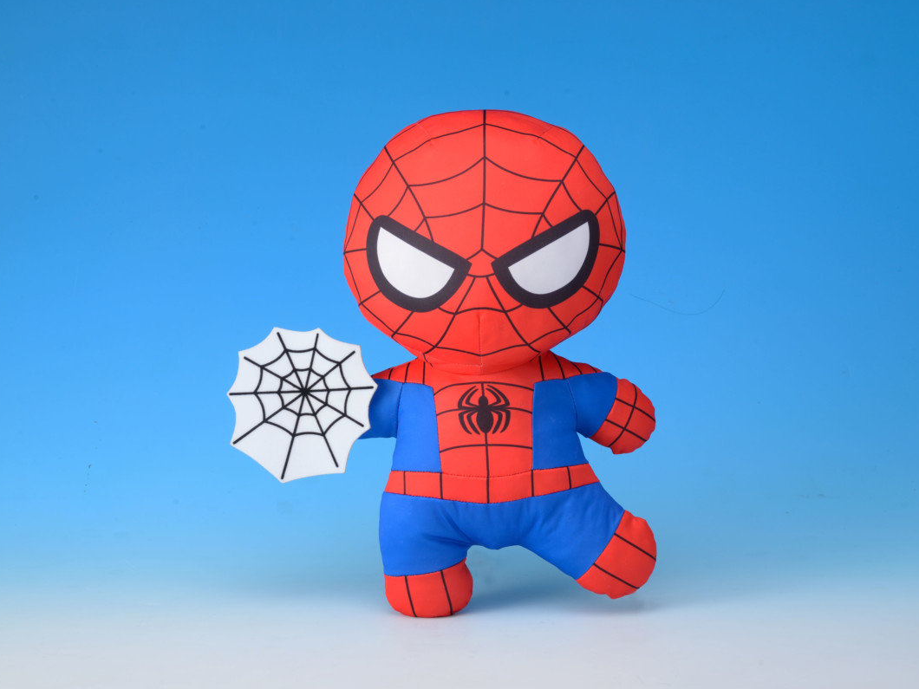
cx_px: 479
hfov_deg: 20.0
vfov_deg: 15.1
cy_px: 343
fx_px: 2602
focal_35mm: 98
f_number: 16
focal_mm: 90
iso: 160
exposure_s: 1/125
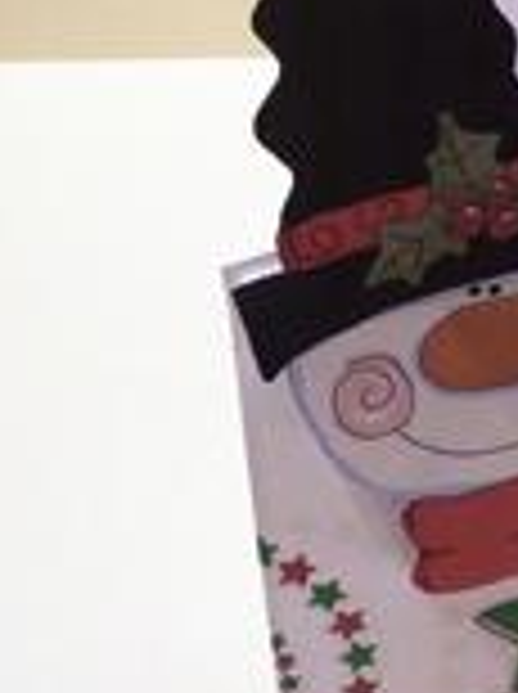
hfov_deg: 9.0
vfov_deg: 12.0
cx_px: 716
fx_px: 3221
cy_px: -184
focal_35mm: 161
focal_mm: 9.1
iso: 400
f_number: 3.9
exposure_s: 1/25
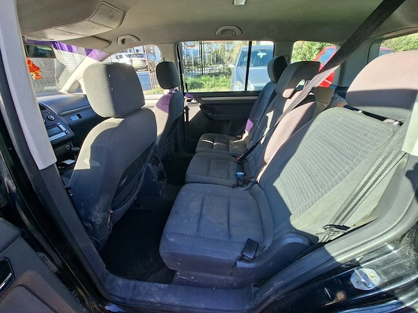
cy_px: 156
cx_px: 209
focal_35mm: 13
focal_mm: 1.74
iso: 40
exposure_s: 1/100
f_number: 2.2
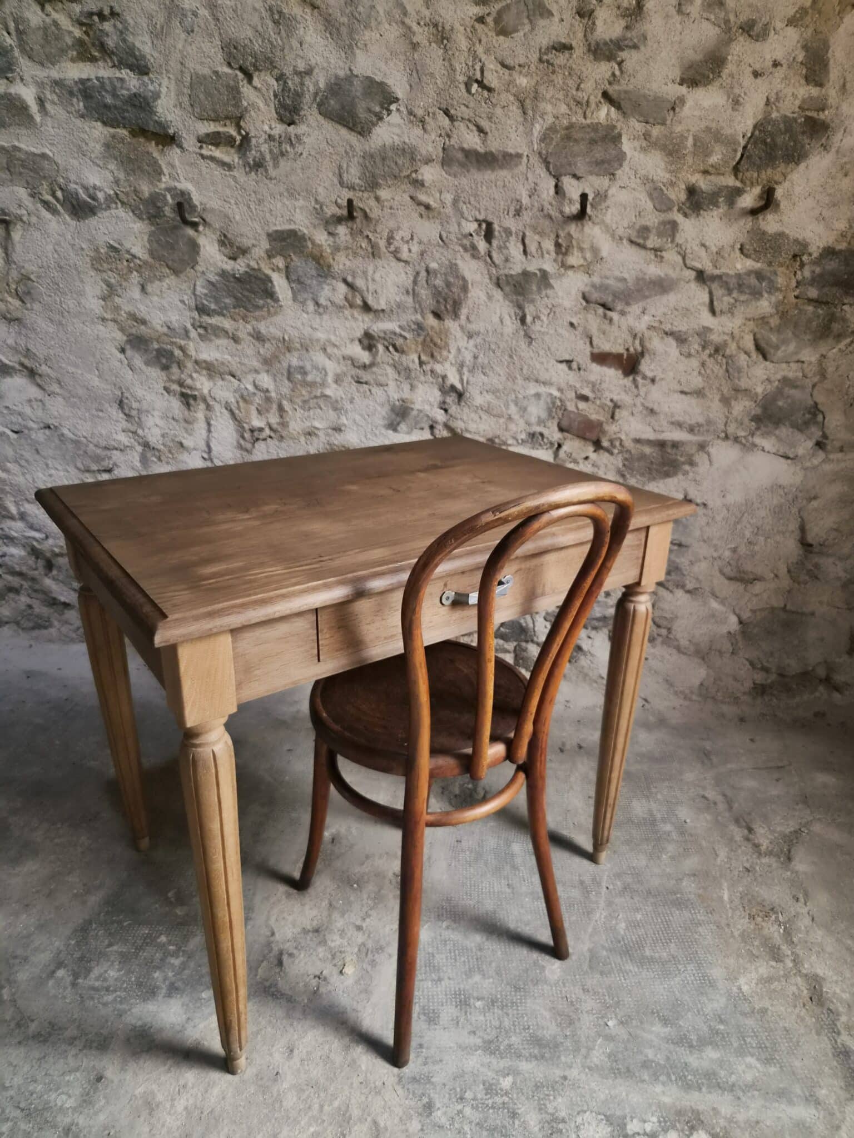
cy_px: 569
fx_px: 757
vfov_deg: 73.9
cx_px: 427
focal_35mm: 23
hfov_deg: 58.9
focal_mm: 5.4
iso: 1600
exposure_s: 1/100
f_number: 1.8
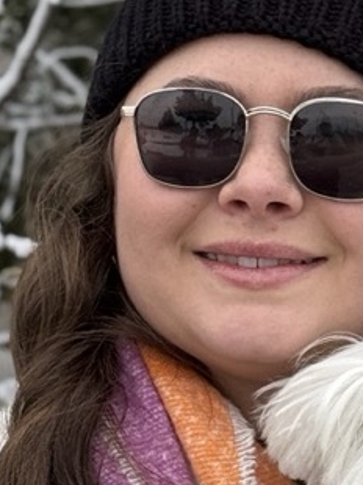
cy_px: 349
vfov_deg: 9.1
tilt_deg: -17.8
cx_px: 557
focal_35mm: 217
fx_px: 3038
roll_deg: -0.1
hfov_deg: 6.7
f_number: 1.78
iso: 64
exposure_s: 1/707
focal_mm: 6.76
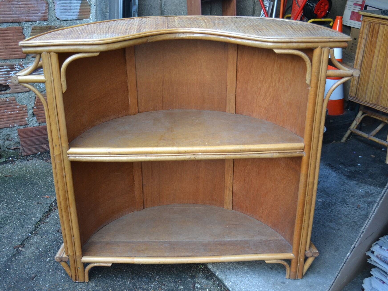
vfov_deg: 33.6
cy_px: 144
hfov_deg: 43.8
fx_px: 482
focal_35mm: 43
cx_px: 180
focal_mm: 26
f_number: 4.2
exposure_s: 1/60
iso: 560
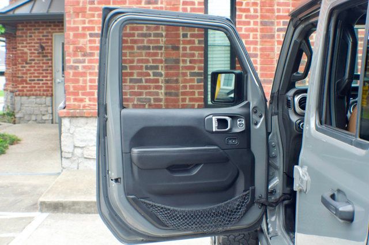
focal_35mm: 75
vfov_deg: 18.1
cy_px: 122
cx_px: 184
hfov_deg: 27.0
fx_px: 768
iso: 1250
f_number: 6.3
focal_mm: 50
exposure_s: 1/160
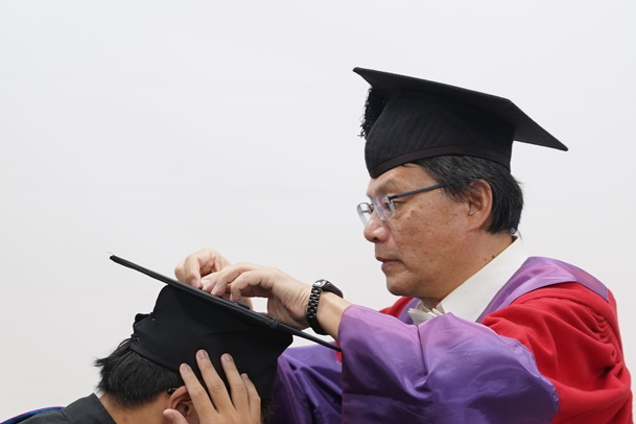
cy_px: 427
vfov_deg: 10.2
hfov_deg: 15.3
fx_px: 2367
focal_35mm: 134
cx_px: 397
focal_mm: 51
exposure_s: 1/60
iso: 250
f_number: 2.8
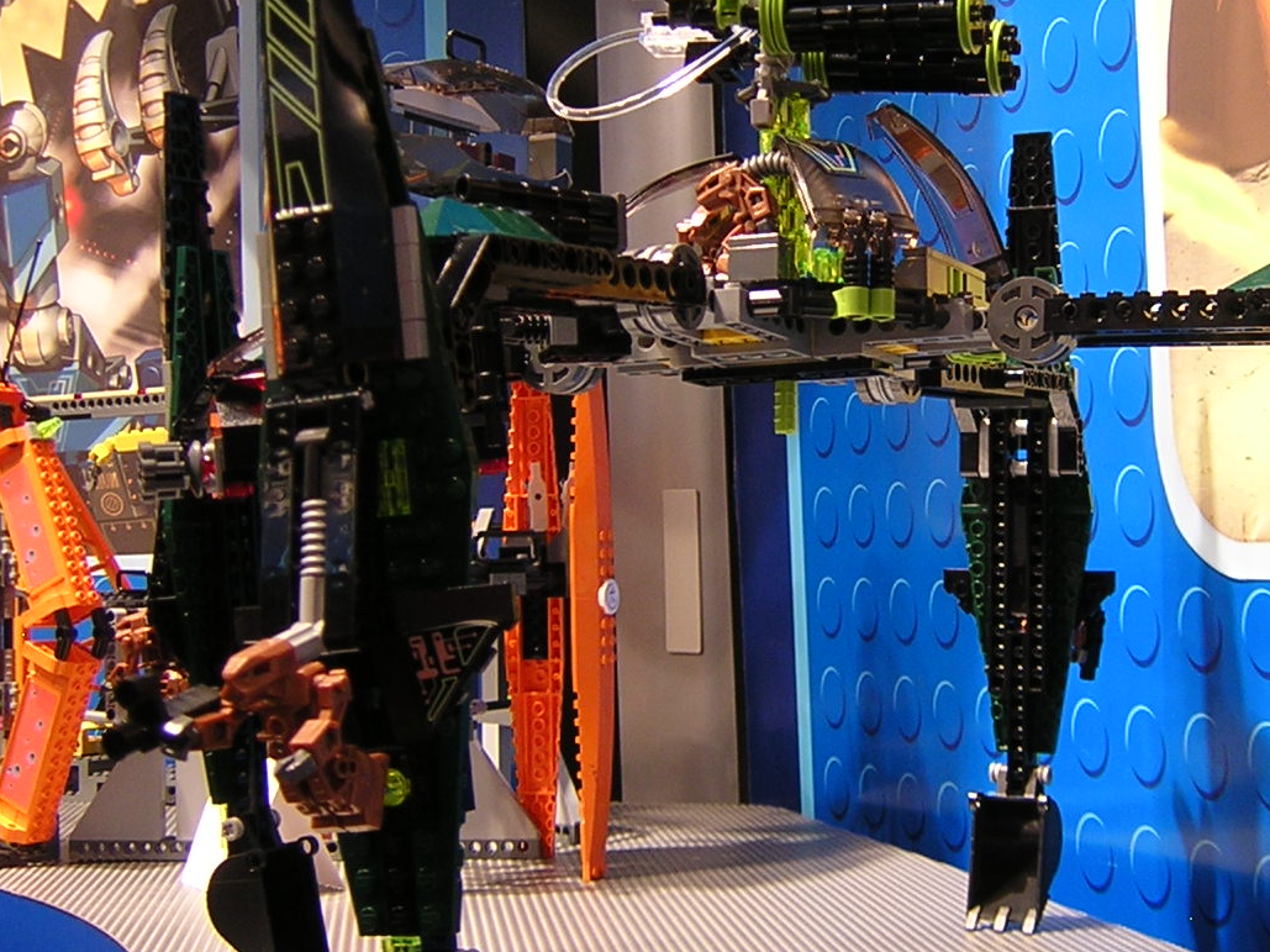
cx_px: 902
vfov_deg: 25.9
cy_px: 319
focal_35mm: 56
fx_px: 2054
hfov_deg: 33.9
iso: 135
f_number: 2.6
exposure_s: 1/3.6
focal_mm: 4.7
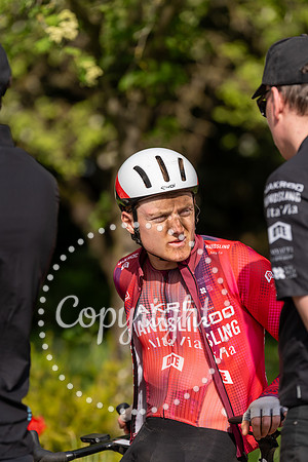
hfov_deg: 6.9
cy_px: 231
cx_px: 154
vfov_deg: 10.3
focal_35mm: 200
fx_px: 2566
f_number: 4
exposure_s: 1/1000
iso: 125
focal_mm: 200
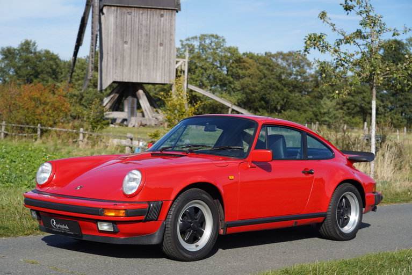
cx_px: 206
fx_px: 721
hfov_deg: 31.9
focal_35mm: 63
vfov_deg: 21.6
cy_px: 138
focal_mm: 63
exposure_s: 1/800
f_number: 4.5
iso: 100
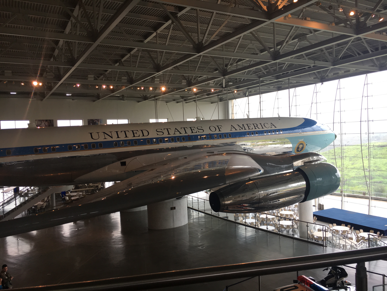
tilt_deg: -1.5
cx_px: 194
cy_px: 146
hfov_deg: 61.7
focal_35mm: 29
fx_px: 324
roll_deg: +3.1
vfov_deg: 48.2
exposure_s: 1/120
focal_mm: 4.15
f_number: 2.2
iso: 32
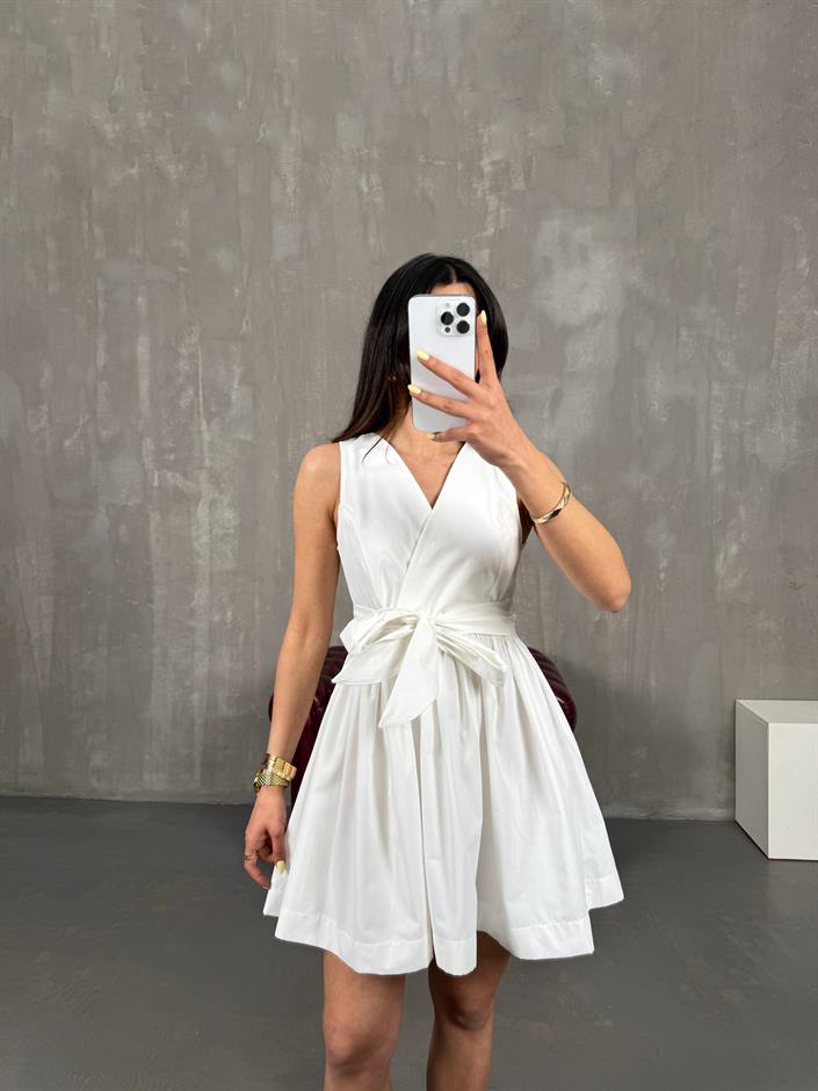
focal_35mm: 24
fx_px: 756
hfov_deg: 56.8
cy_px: 546
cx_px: 409
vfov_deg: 71.6
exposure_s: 1/135
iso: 64
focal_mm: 6.76
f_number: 1.78
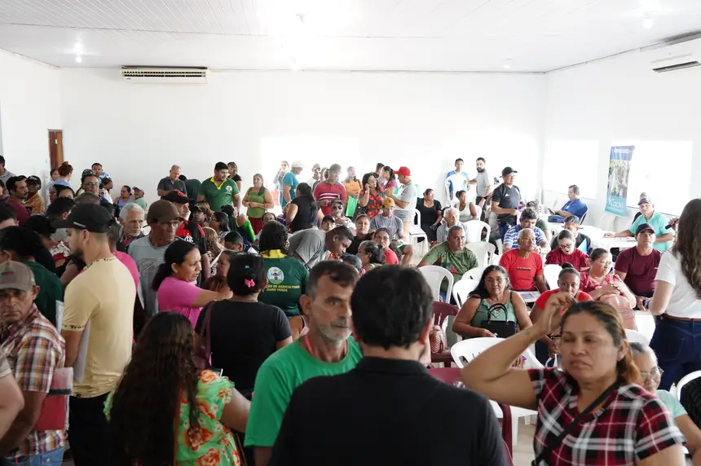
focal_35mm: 36
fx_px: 700
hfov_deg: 53.2
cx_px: 350
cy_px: 233
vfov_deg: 36.8
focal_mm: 24
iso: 3200
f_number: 3.5
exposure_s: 1/200
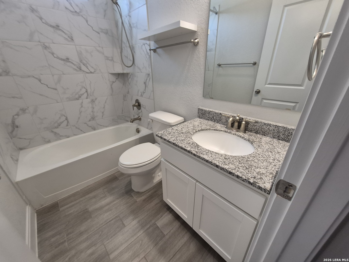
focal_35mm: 13
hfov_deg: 106.2
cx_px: 174
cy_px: 131
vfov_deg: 89.9
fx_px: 131
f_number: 2.2
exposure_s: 1/60
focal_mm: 1.74
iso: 100
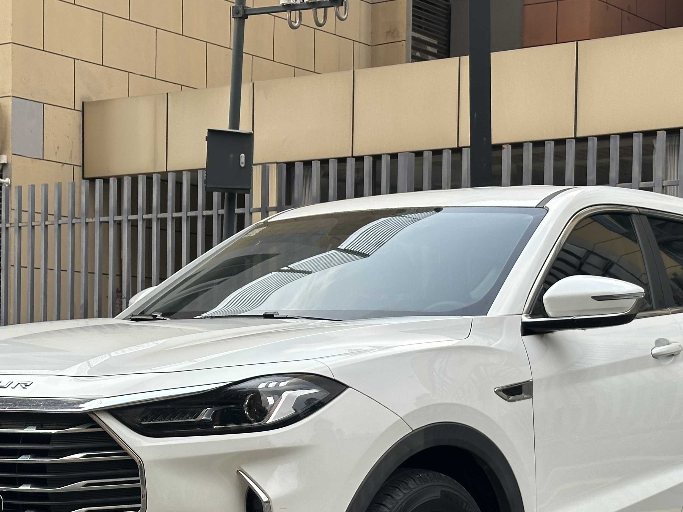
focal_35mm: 78
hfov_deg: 25.0
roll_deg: -1.3
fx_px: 1539
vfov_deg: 18.8
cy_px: 347
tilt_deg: +0.4
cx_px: 347
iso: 64
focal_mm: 6.86
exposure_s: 1/1305
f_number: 1.78
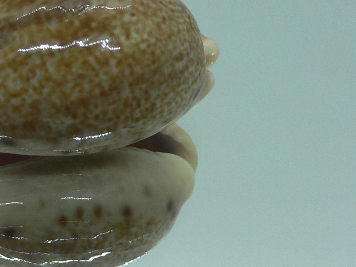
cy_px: 99
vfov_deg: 21.3
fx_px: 710
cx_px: 47
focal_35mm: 69
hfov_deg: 27.3
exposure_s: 1/60
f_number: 2.8
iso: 80
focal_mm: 4.6
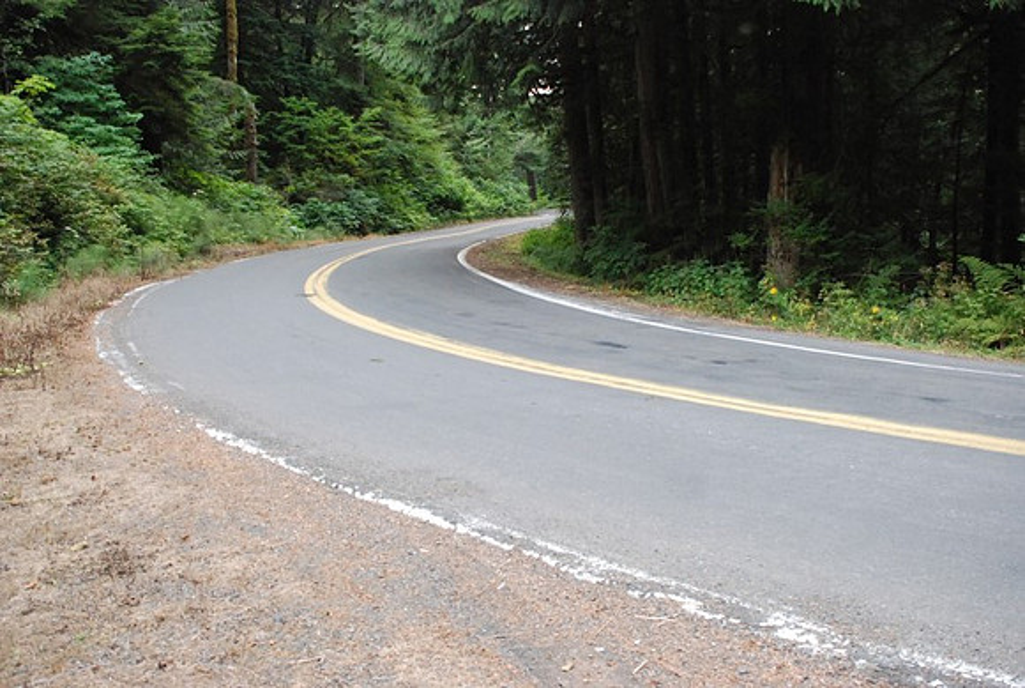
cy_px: 344
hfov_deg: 57.1
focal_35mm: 33
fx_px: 941
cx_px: 512
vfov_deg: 40.1
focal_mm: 22
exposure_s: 1/200
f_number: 4
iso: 1600
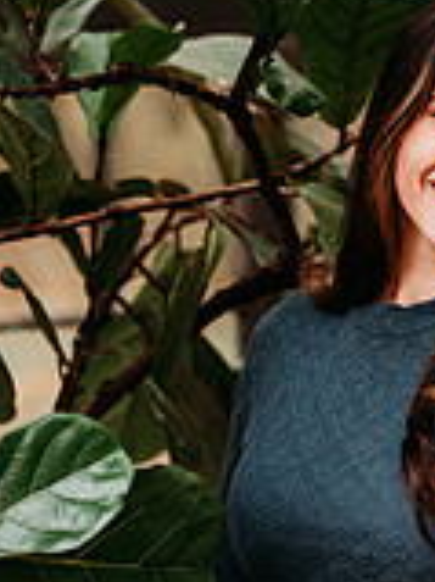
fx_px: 3892
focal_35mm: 232
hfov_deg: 6.4
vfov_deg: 8.5
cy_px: 329
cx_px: 453
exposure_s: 1/320
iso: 400
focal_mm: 85
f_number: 2.2
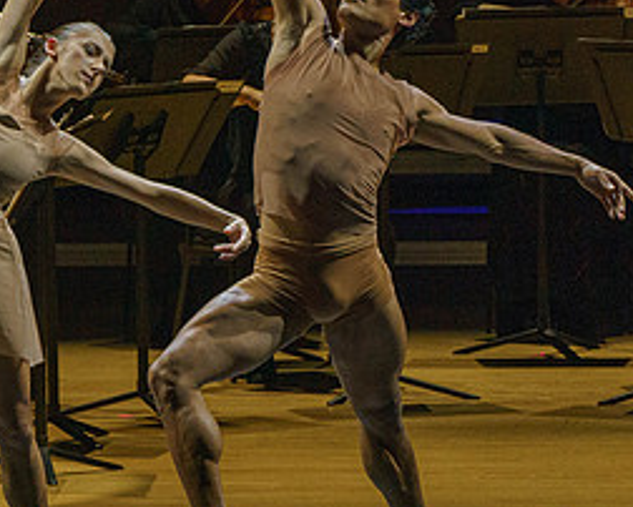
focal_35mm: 670
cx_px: 183
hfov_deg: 2.9
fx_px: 12562
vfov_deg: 2.3
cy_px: 149
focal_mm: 268
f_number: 13
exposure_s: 1/250
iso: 4000
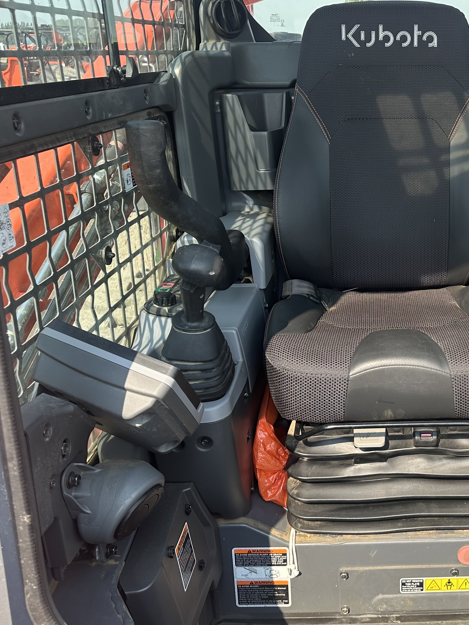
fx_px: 668
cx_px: 395
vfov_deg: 50.1
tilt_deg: -19.4
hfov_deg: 36.9
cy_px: 288
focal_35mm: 37
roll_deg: +1.4
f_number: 1.78
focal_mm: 6.86
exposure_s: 1/910
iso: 80
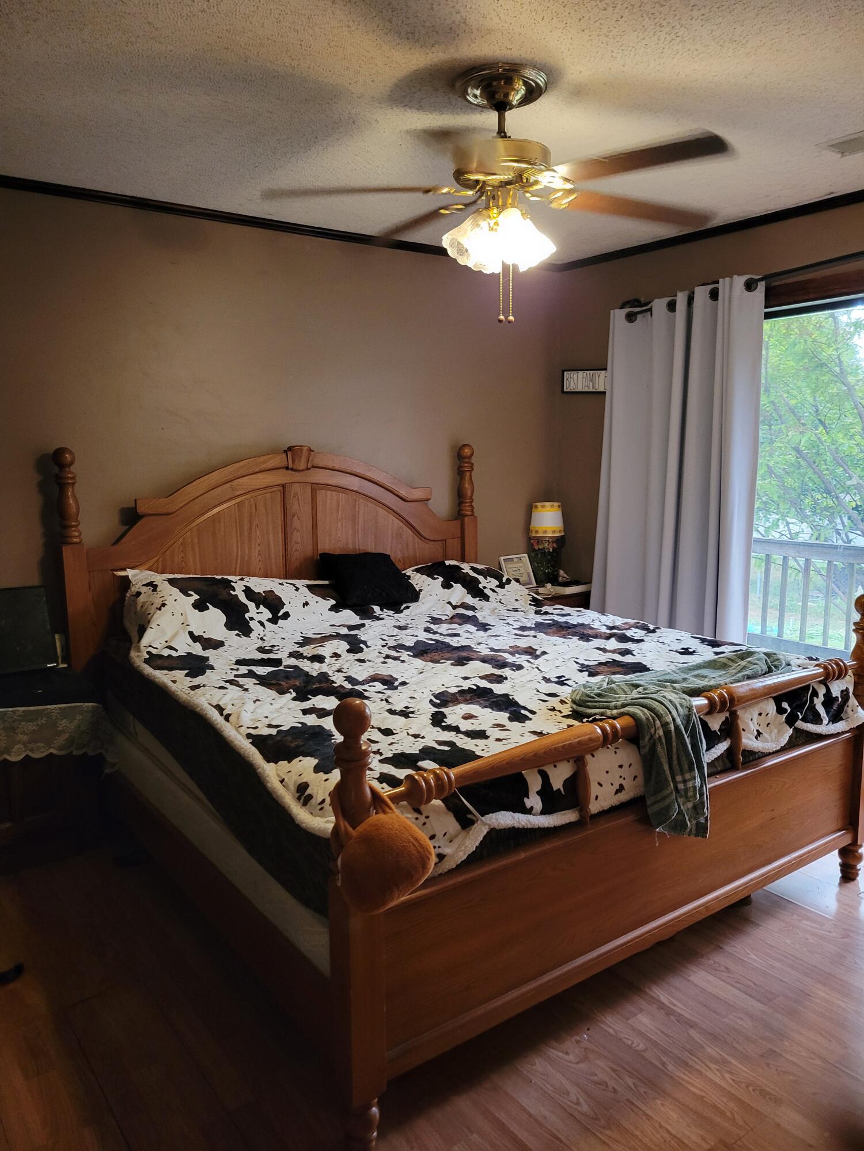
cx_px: 432
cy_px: 576
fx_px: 865
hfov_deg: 53.1
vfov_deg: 67.3
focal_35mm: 26
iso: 500
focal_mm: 5.4
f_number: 1.8
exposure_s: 1/40
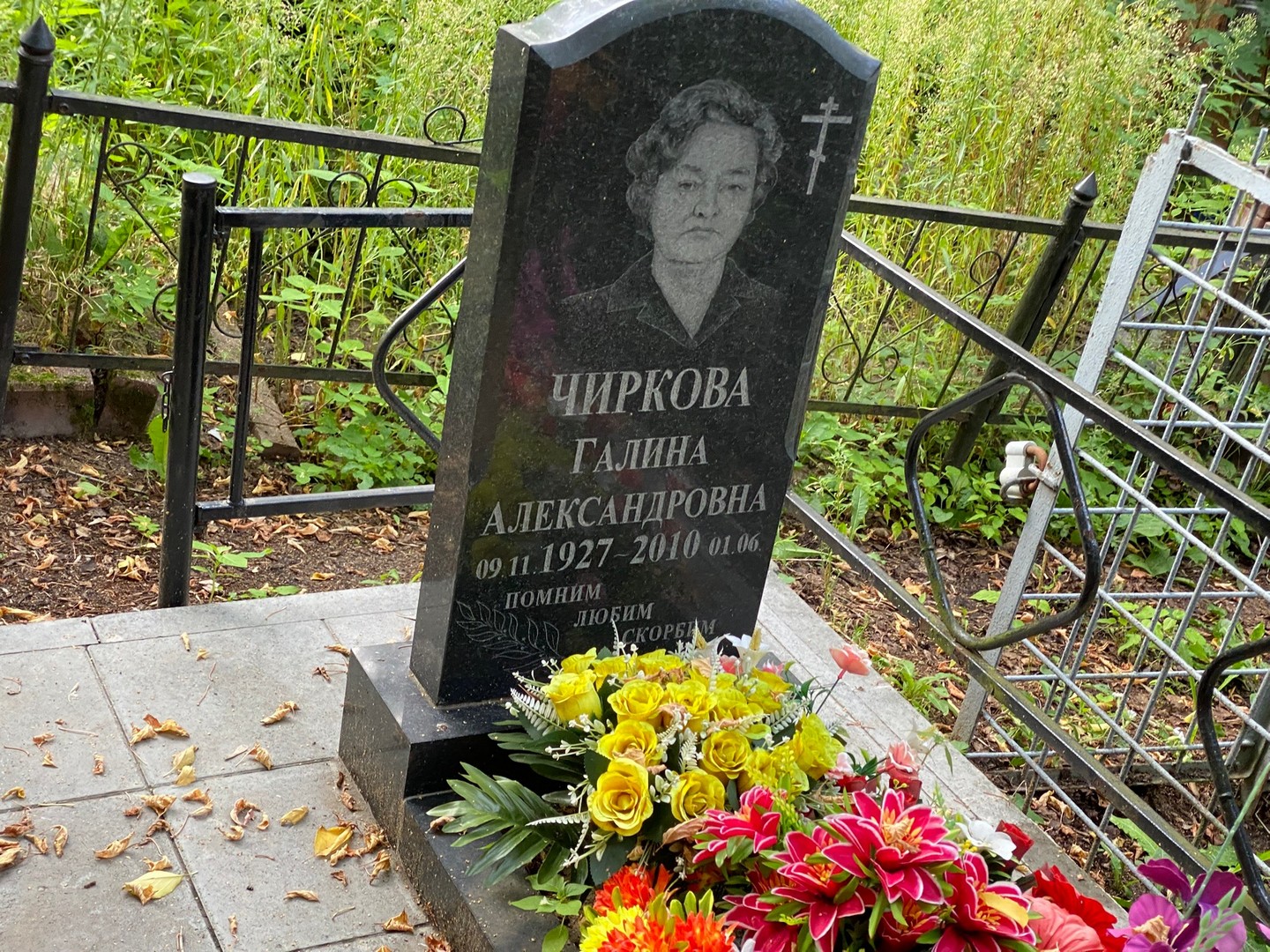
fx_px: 1908
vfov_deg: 28.0
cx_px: 635
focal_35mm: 52
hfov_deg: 36.8
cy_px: 476
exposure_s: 1/121
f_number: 2
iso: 125
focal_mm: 6
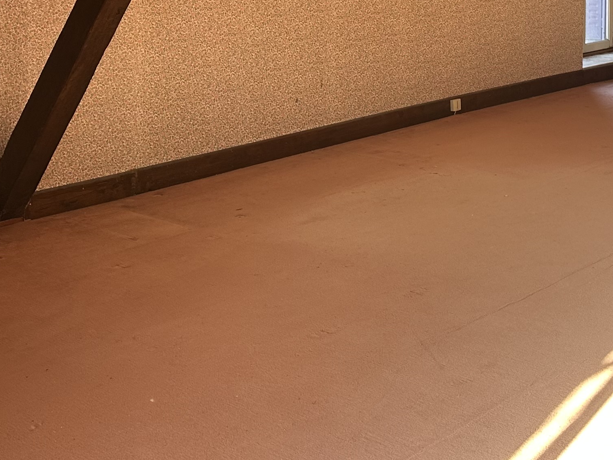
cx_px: 565
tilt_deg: +1.1
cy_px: -106
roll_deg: -0.6
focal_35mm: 64
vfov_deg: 21.2
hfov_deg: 28.9
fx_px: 1133
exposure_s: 1/121
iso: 100
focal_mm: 6.86
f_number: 1.78
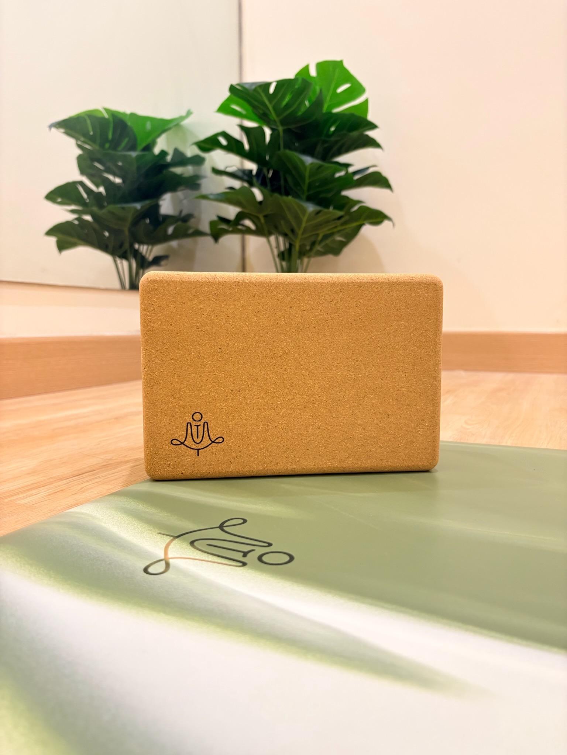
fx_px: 568
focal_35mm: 26
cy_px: 378
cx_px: 284
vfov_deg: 67.3
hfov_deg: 53.1
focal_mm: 5.96
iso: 250
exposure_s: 1/50
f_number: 1.6
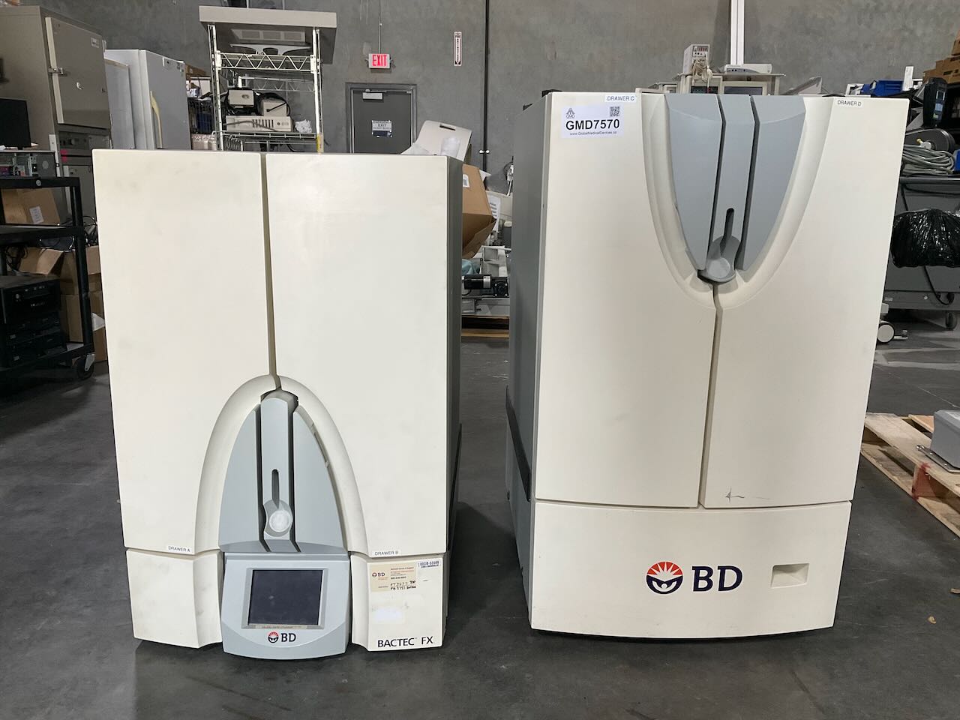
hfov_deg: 61.7
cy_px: 360
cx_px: 480
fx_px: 804
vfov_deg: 48.2
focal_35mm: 29
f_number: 1.8
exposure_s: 1/84
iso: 64
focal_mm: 3
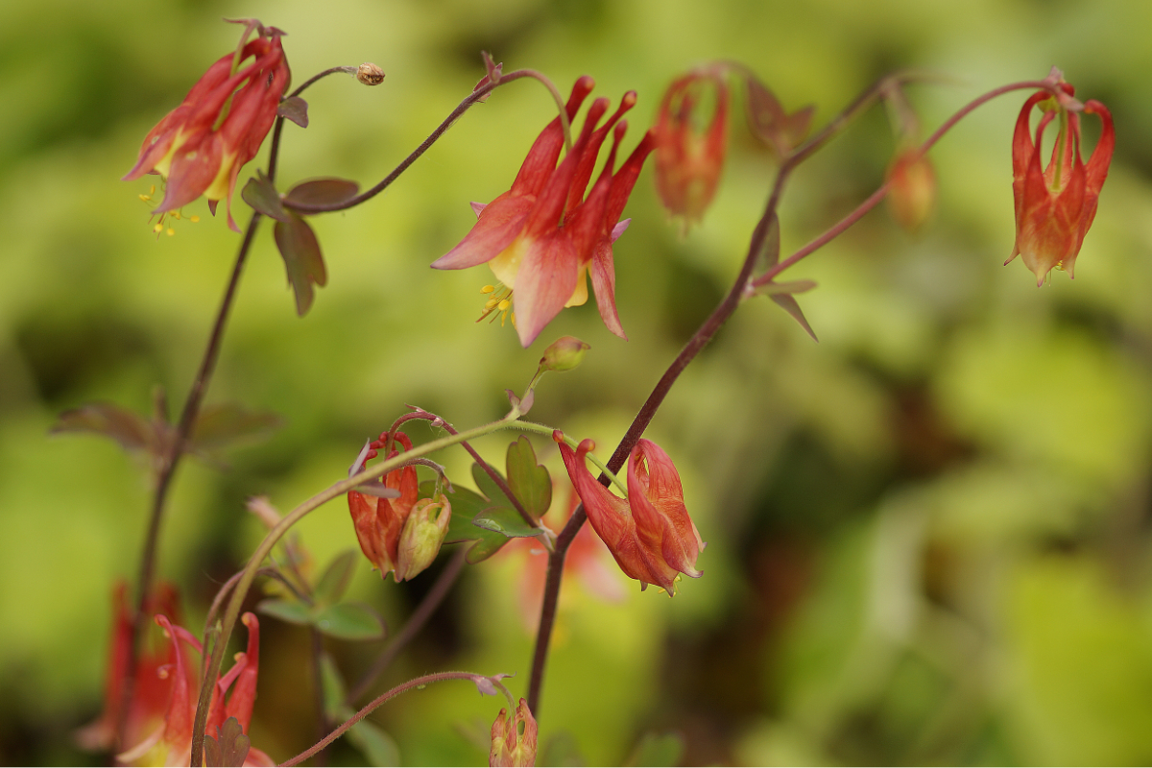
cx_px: 576
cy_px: 384
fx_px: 4800
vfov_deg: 9.1
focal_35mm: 150
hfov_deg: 13.7
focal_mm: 100
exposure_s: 1/250
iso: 100
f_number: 2.8
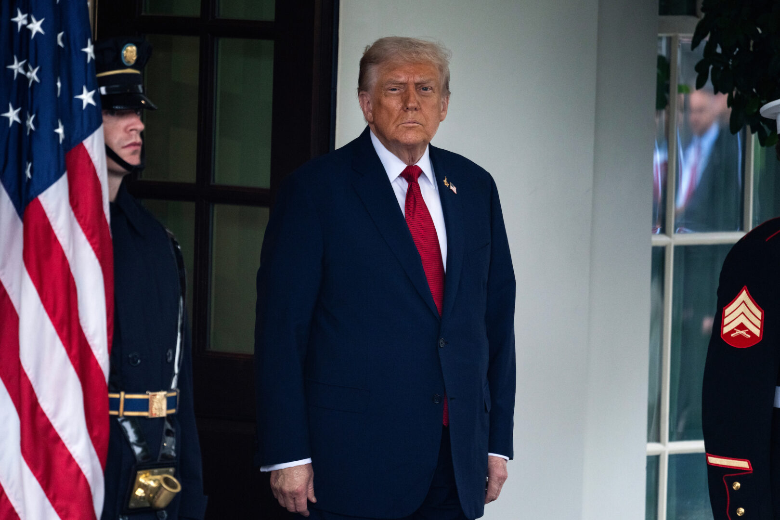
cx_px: 390
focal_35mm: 400
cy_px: 260
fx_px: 8666
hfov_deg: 5.2
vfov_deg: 3.4
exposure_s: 1/400
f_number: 5.6
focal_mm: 400
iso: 2500
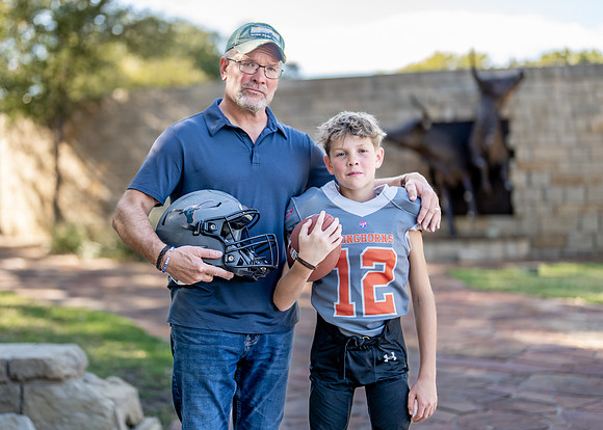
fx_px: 1017
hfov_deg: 32.9
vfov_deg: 23.9
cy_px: 202
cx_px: 248
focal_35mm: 59
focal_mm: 50
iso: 100
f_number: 1.2
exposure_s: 1/1000
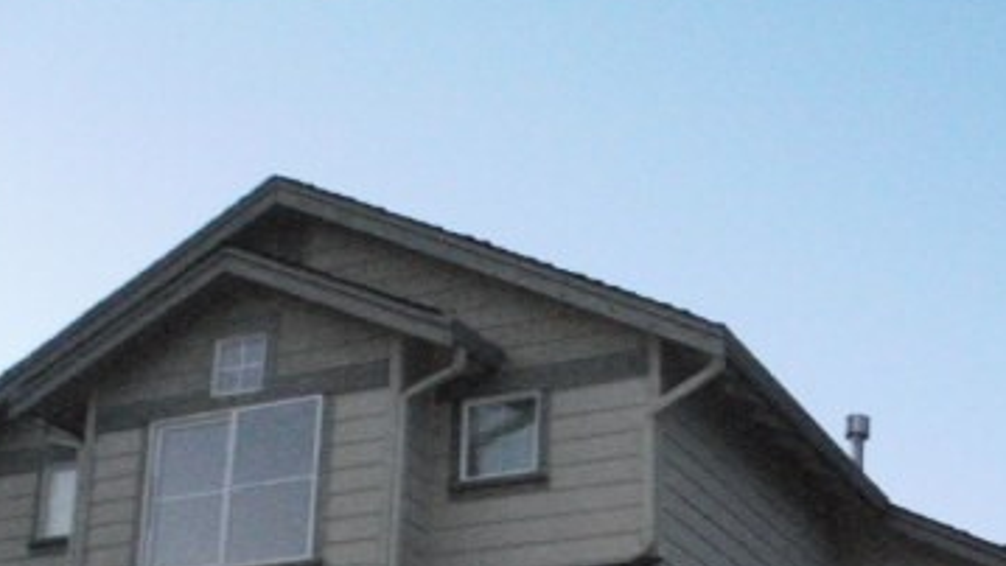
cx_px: 771
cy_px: 630
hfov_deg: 29.6
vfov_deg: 16.7
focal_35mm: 70
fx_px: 1867
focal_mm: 6.3
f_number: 3.5
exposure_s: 1/30
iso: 800
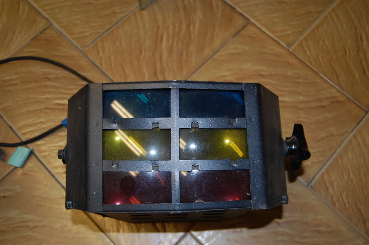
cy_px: 122
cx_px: 184
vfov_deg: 39.9
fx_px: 338
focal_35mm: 33
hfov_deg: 57.3
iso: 400
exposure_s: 1/60
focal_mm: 22
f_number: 3.8
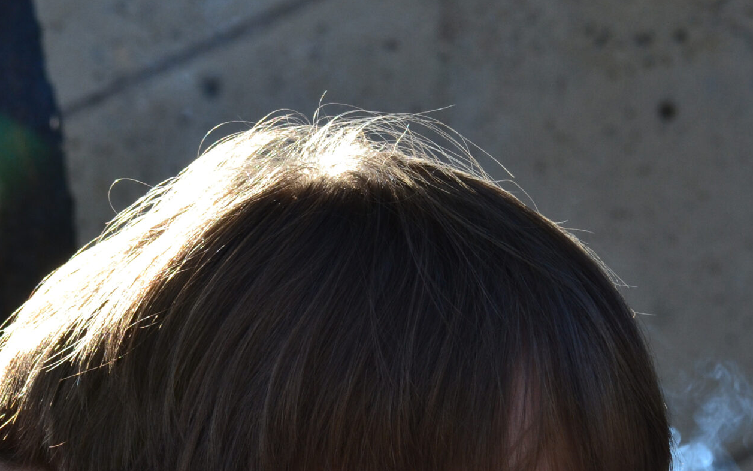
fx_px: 3961
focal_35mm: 193
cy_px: 732
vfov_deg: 6.7
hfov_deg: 10.9
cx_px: 470
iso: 400
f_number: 10
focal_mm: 62
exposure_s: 1/250
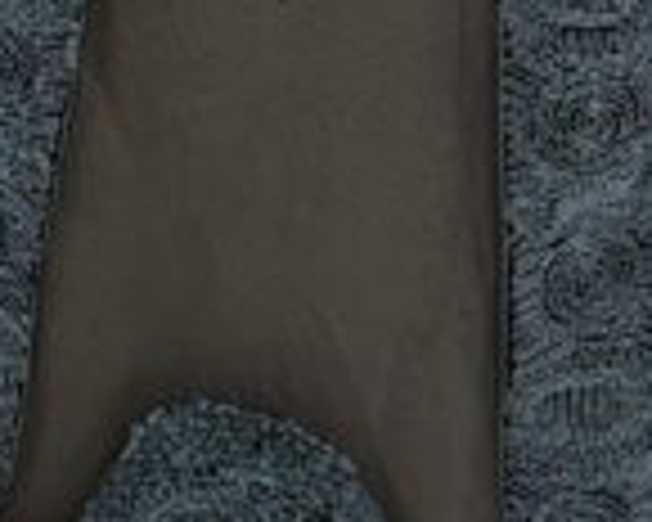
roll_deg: +0.3
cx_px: -225
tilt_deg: -25.3
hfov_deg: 11.4
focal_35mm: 165
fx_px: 3184
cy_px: -590
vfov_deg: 8.7
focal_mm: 6.76
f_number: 1.78
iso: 160
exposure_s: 1/120
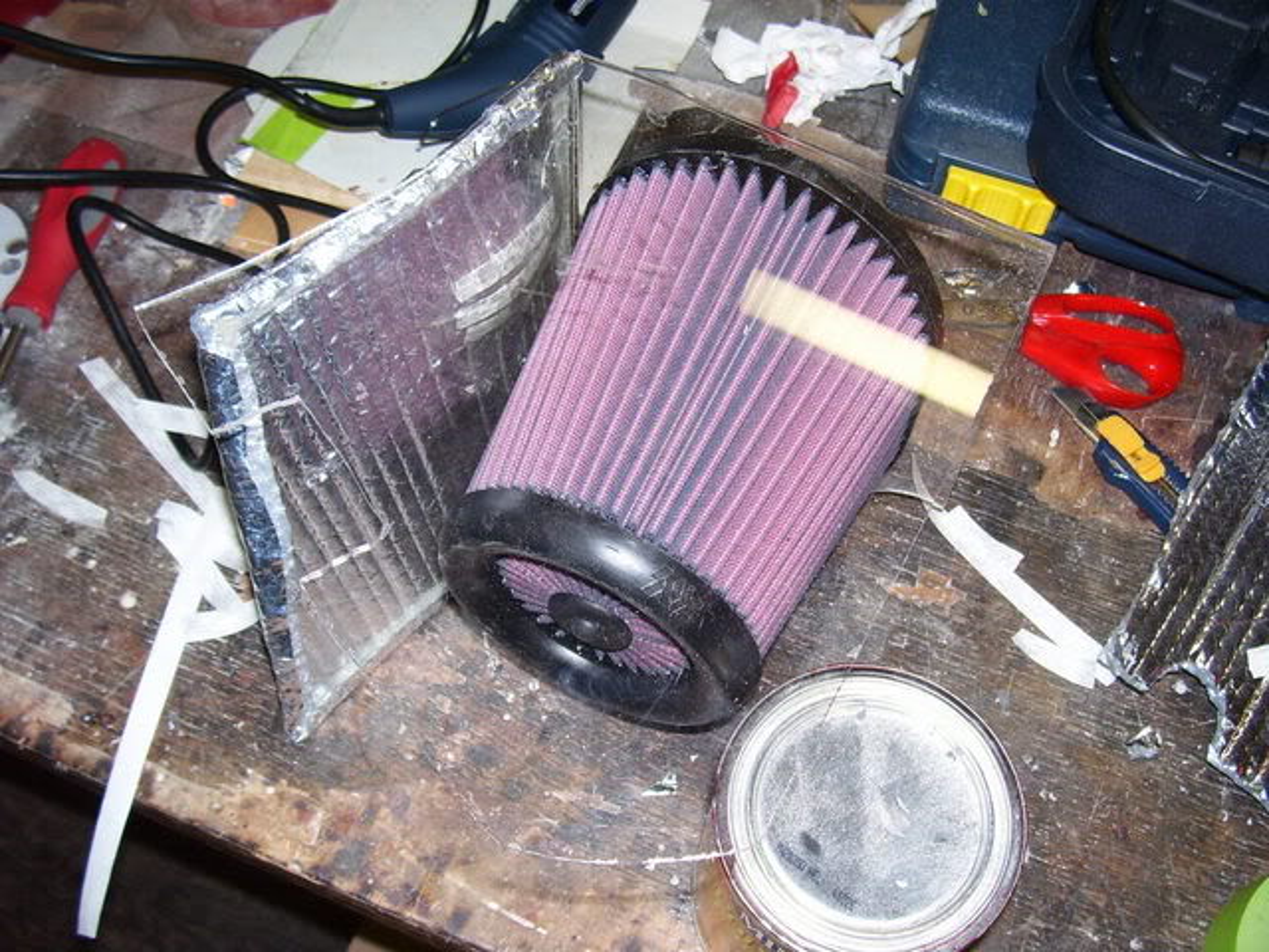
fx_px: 1246
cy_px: 476
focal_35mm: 34
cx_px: 634
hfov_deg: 54.0
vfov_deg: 41.8
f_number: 2.7
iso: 80
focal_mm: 5.6
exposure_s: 1/60
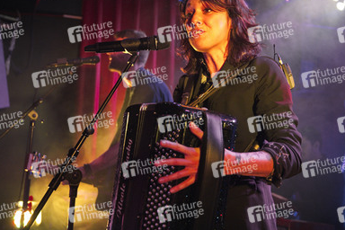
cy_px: 100
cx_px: 156
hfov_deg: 47.3
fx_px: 393
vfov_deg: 32.6
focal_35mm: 41
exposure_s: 1/320
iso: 3200
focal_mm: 35
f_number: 2.8
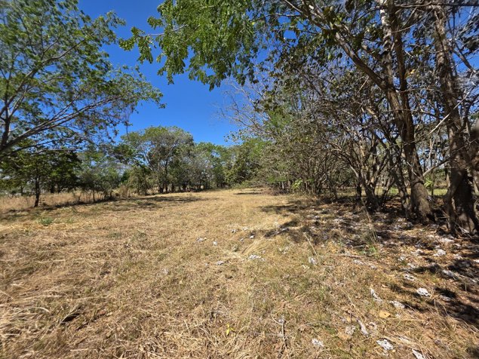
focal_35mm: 13
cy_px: 180
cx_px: 240
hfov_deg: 106.2
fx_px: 180
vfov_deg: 89.9
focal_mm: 2.2
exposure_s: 1/1700
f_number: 1.9
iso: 40
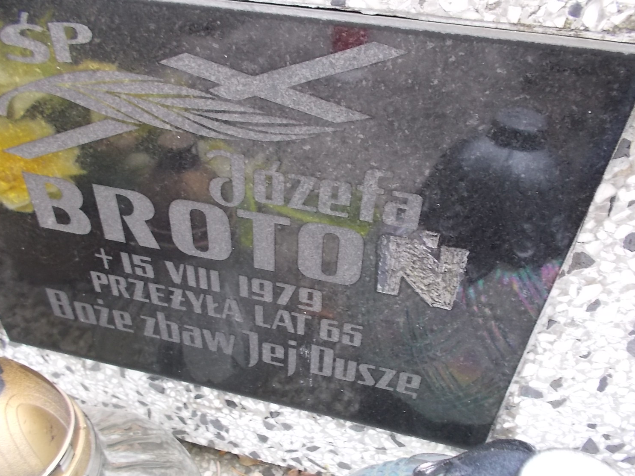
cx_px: 305
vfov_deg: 49.7
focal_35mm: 28
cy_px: 252
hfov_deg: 63.4
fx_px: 514
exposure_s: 1/25
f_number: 3.2
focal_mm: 4.6
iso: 200
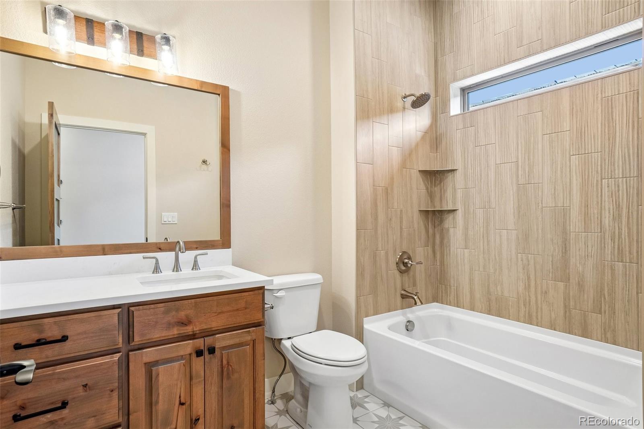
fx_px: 322
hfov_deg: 90.0
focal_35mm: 18
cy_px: 214
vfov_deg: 67.4
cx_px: 322
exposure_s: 1/15
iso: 320
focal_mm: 12
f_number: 8
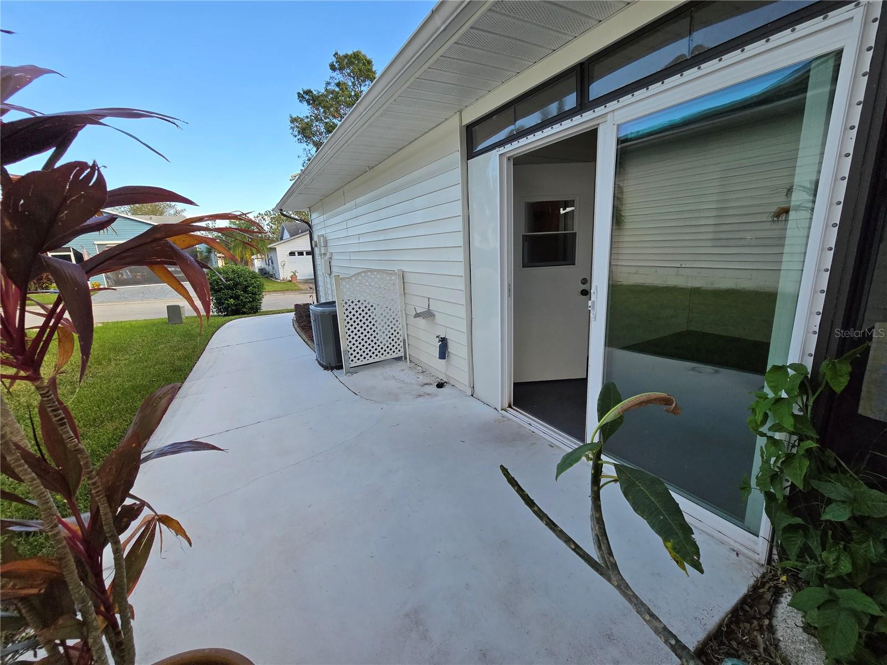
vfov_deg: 89.9
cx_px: 444
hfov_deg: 106.2
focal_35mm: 13
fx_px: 333
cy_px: 332
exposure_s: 1/2000
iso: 160
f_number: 2.2
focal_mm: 2.2
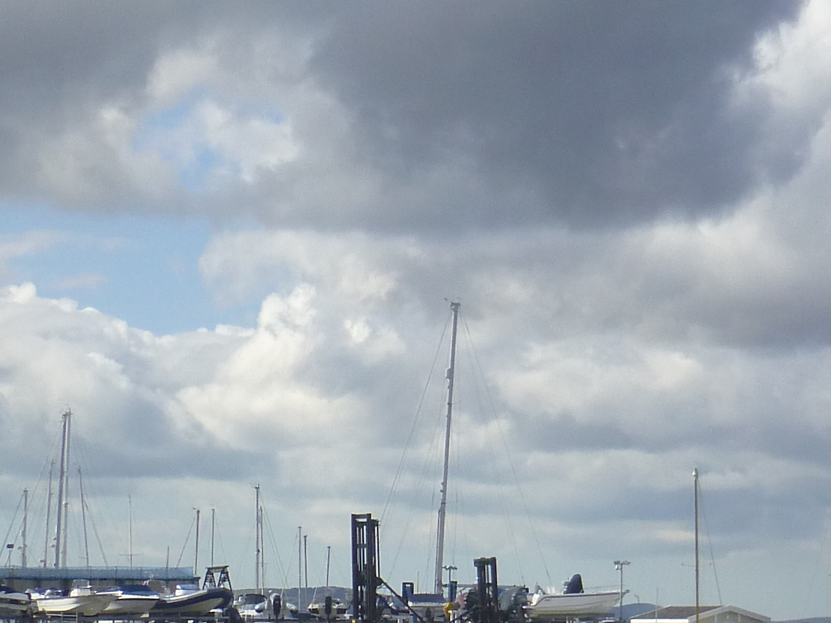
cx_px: 504
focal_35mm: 152
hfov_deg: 13.0
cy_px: 652
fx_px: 3649
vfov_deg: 9.7
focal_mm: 8
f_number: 3.9
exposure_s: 1/1300
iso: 100
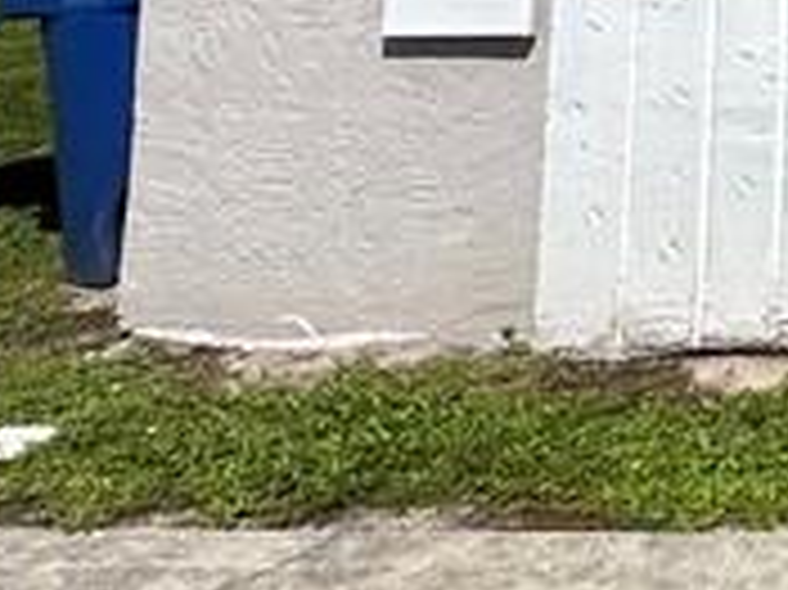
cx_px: 1878
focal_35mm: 82
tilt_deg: +5.2
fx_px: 1865
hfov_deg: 14.9
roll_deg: +0.9
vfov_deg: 15.4
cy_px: -473
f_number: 2.2
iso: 50
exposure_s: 1/4464
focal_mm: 2.22
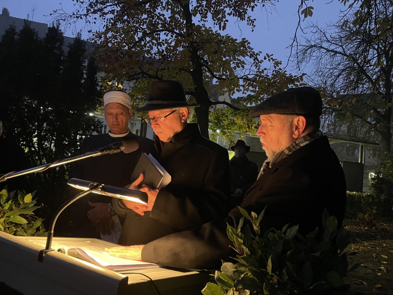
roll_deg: -4.2
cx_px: 196
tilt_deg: +3.7
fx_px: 295
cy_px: 148
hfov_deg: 67.3
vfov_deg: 53.1
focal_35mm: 26
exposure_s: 1/25
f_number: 1.6
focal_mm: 4.2
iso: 640
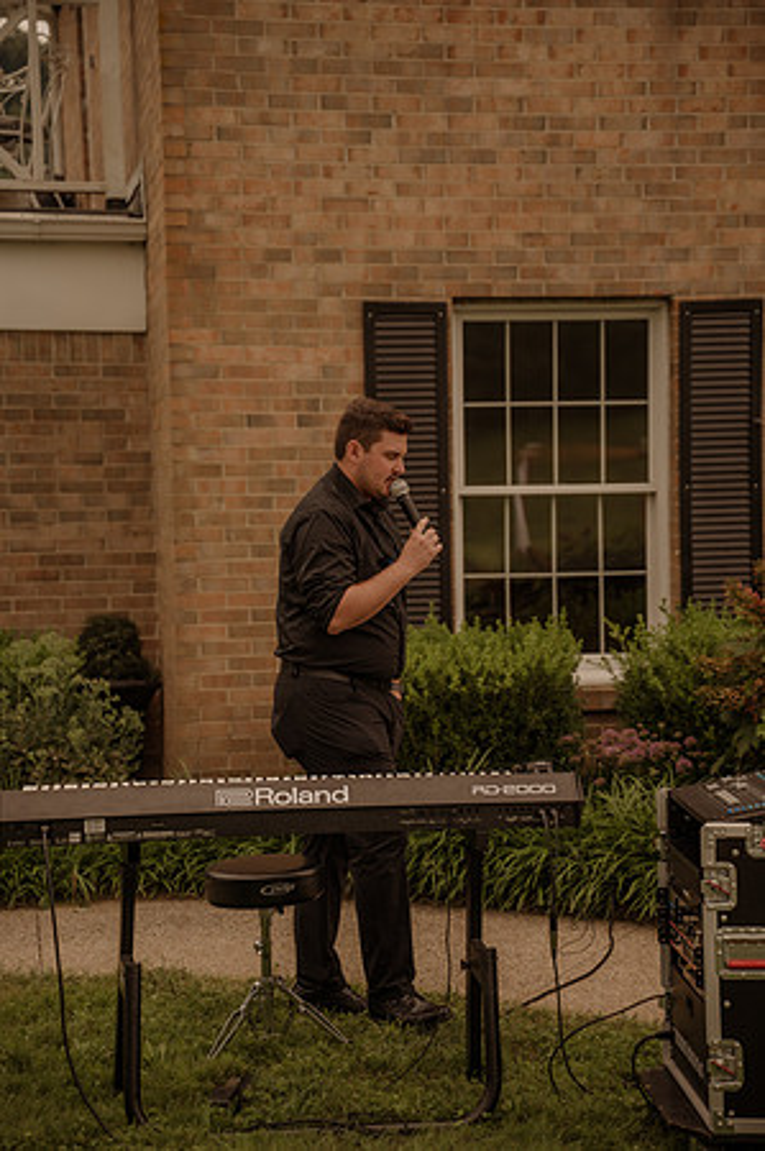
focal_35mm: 70
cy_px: 576
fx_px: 2236
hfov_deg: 19.4
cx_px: 382
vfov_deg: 28.9
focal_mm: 70
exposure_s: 1/800
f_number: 3.2
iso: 250
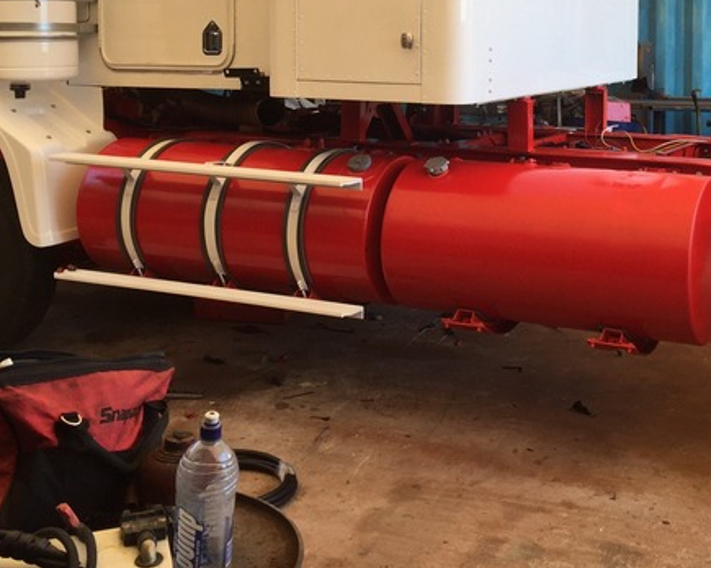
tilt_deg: -4.9
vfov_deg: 28.3
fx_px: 1094
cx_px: 476
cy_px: 80
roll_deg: -1.2
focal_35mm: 52
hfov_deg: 35.6
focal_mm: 4.15
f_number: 2.2
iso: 32
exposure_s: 1/249
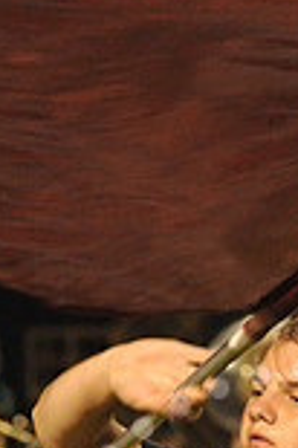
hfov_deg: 3.1
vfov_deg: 4.6
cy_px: 702
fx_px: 5587
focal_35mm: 449
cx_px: 339
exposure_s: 1/200
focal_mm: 120
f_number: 5.6
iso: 5000
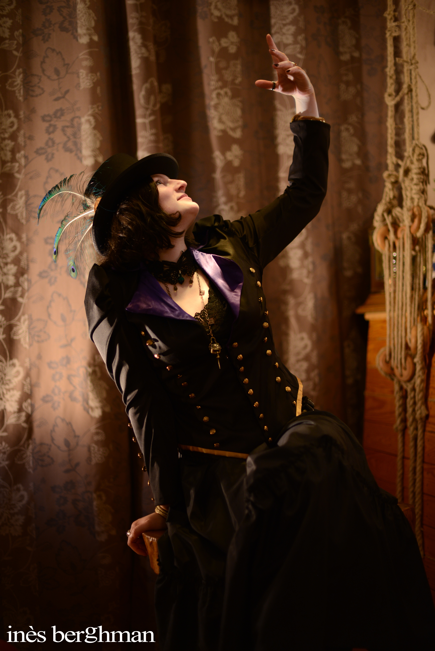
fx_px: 905
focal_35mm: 50
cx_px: 218
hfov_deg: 27.0
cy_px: 326
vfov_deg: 39.6
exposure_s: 1/100
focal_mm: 50
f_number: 1.6
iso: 500
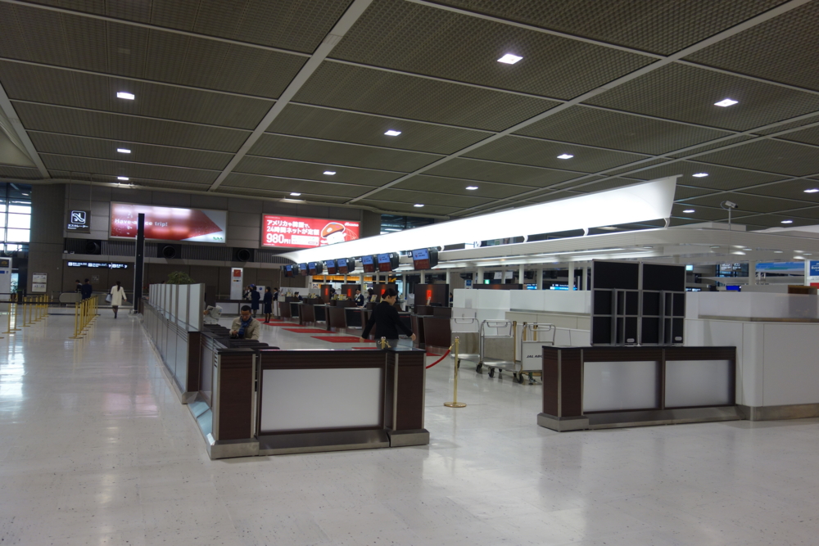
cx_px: 410
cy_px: 273
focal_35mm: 28
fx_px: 637
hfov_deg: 65.5
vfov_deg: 46.4
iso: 125
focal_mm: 10.4
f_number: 2
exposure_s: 1/100
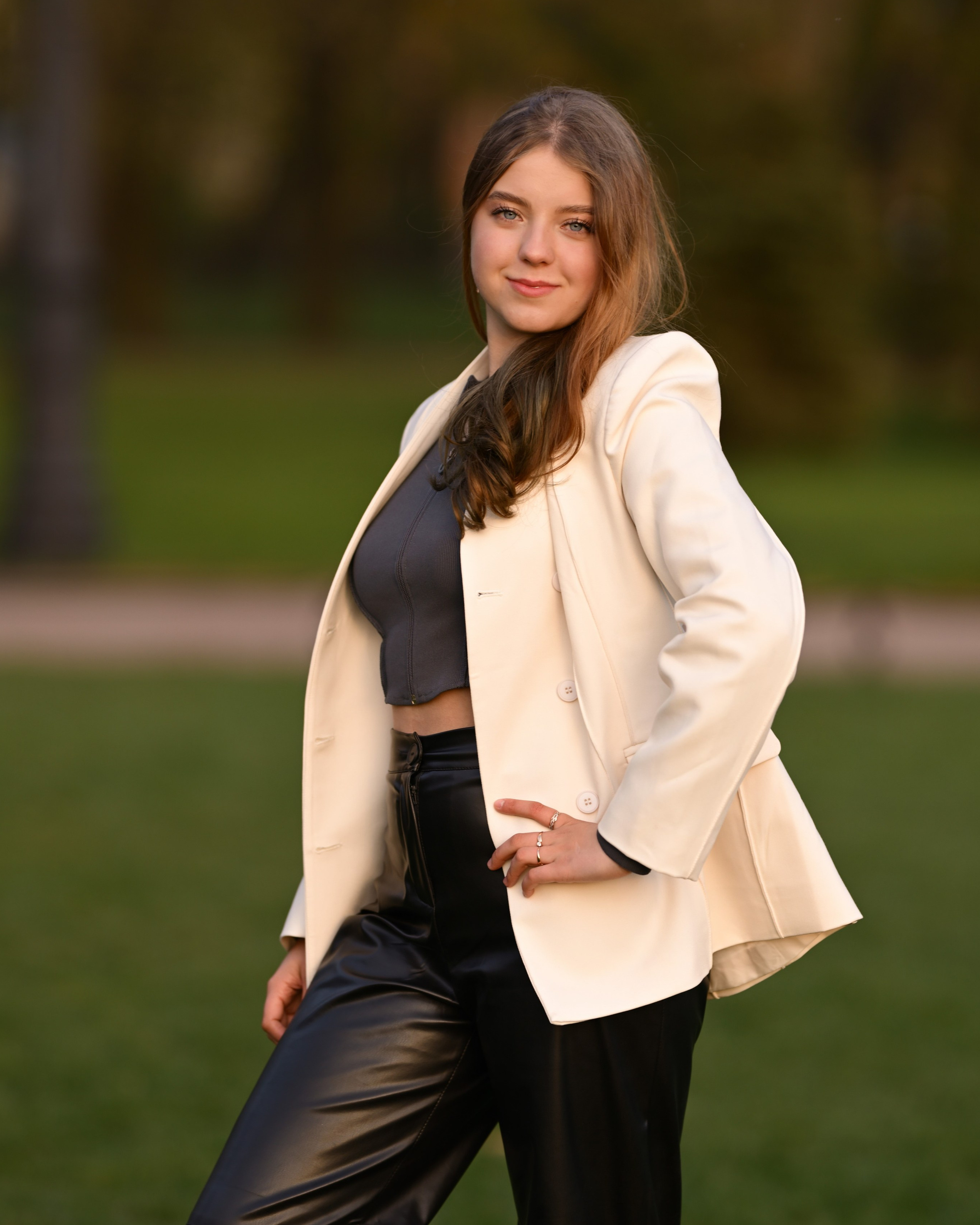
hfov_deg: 10.1
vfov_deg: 12.6
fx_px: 5547
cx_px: 492
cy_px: 604
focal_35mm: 153
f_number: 1.8
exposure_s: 1/200
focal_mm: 135
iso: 64
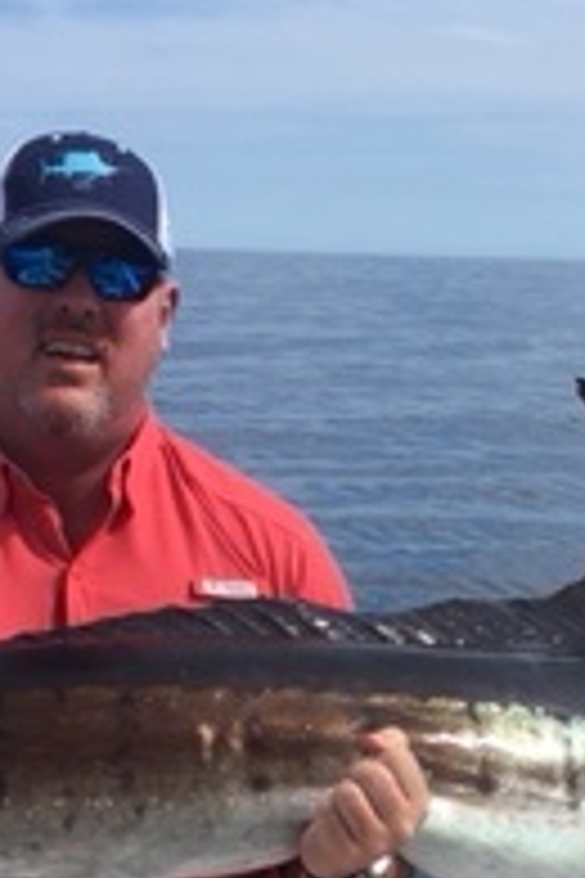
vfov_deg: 19.9
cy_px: 905
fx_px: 2413
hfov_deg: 13.8
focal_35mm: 99
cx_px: 346
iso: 25
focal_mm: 4.15
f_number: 2.2
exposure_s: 1/2137
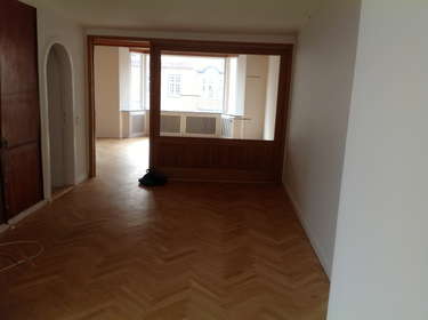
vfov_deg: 40.6
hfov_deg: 52.7
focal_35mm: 35
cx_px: 214
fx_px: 432
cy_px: 160
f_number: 2.4
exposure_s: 1/120
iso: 100
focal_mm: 4.28
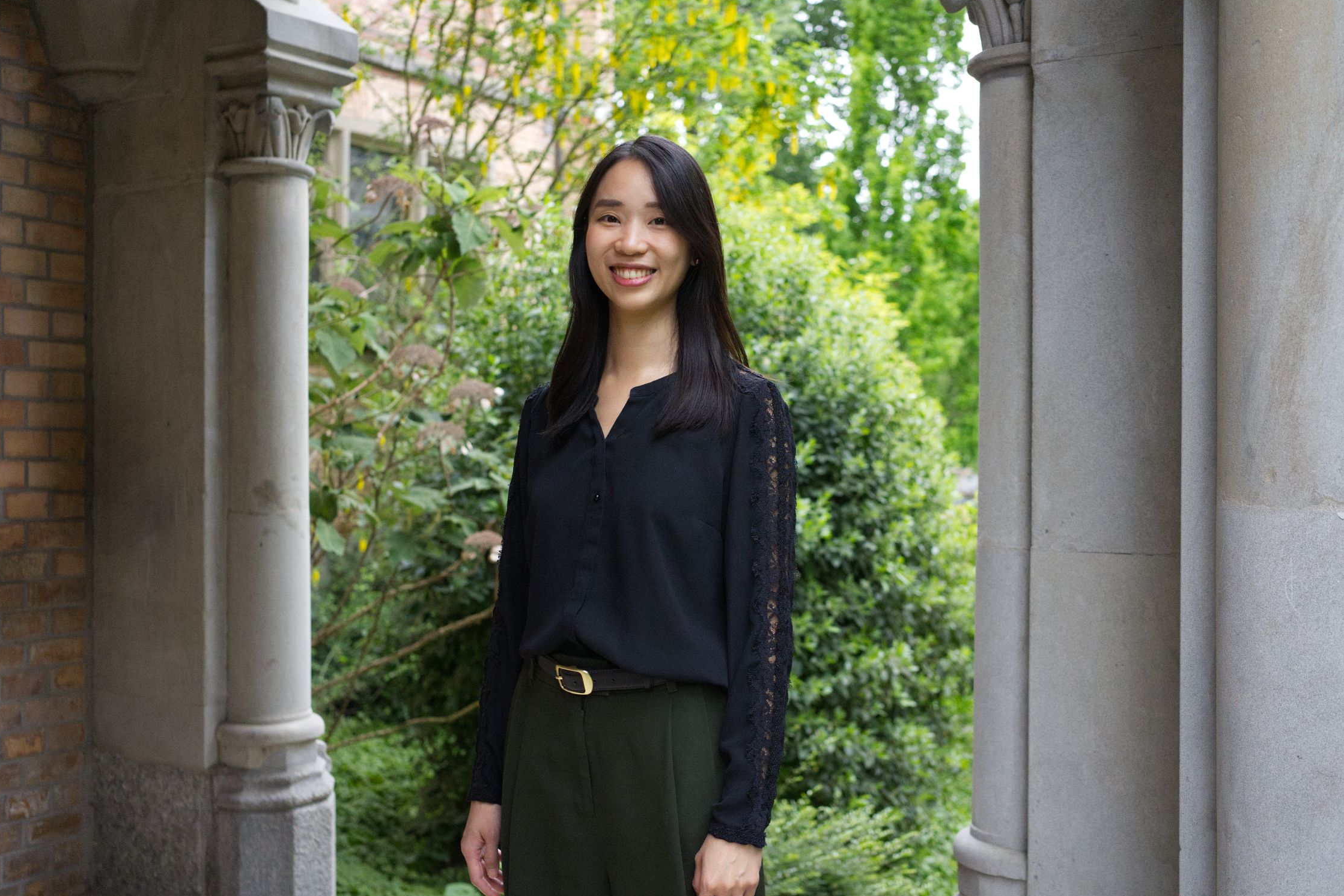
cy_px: 458
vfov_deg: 36.9
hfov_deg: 53.1
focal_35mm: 36
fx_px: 1344
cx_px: 654
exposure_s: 1/1600
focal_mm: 35
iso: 5000
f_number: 3.5
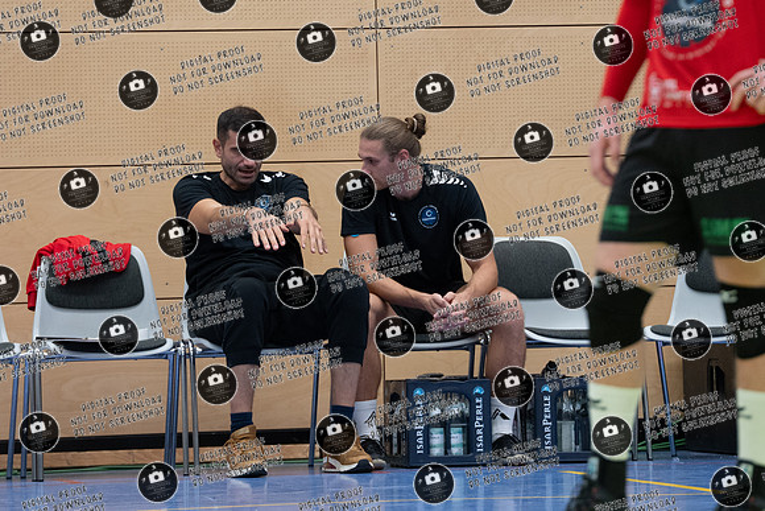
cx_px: 399
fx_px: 5795
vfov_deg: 5.0
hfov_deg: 7.6
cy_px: 163
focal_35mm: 273
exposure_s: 1/1250
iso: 3200
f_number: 3.5
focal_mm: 200
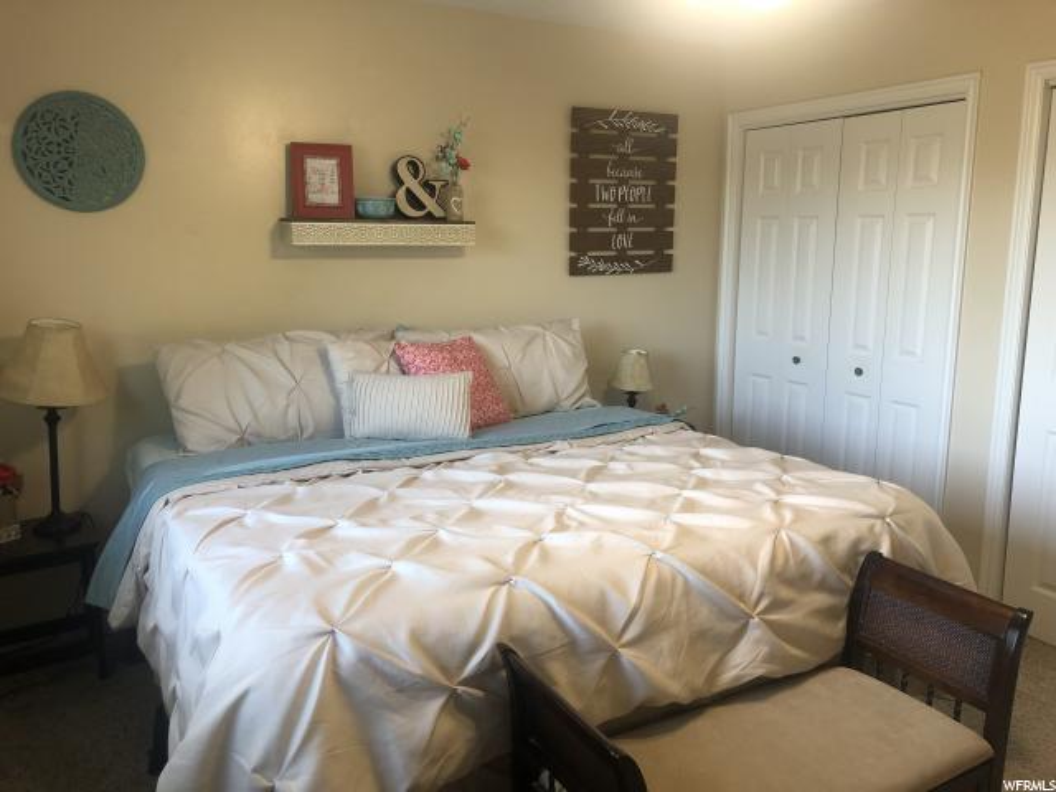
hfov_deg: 63.4
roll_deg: +1.1
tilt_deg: -10.9
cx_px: 528
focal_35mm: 28
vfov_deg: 49.7
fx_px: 854
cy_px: 396
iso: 32
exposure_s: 1/30
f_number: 1.8
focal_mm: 4
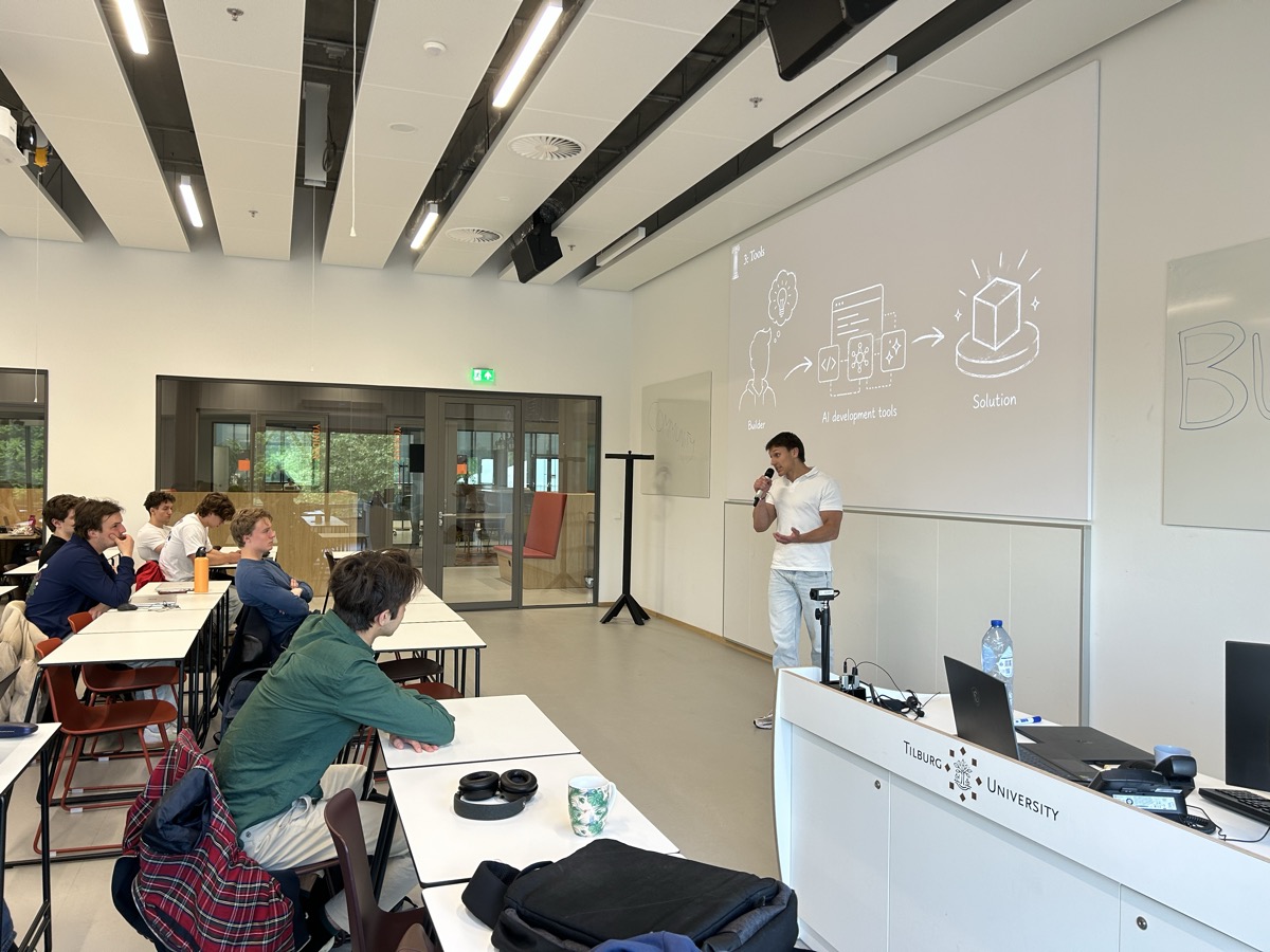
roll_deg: -1.0
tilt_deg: -1.8
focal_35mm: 26
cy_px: 476
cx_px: 635
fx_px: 954
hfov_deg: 67.3
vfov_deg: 53.1
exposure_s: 1/100
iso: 64
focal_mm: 5.7
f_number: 1.5
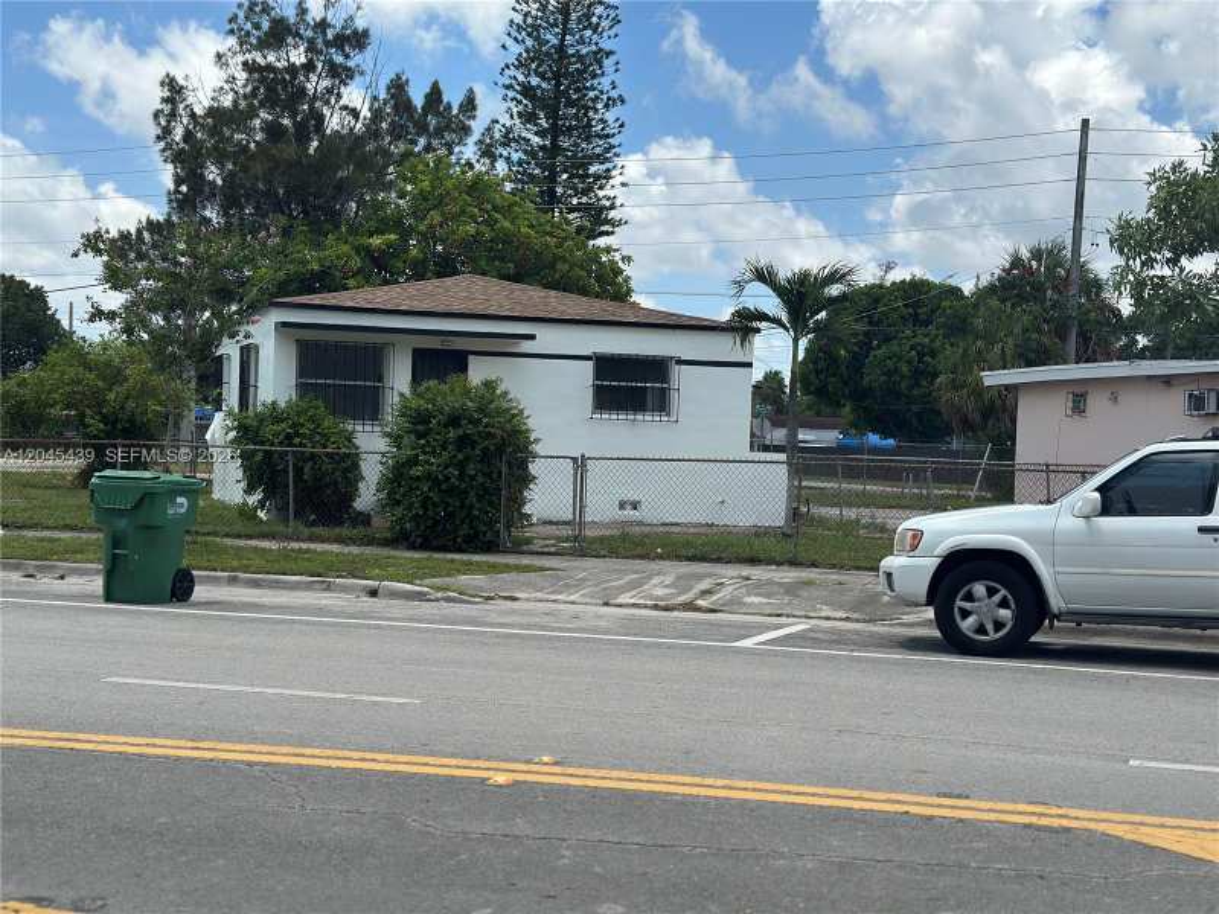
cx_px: 610
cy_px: 457
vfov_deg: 30.3
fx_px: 1690
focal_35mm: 48
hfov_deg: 39.7
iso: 80
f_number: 1.78
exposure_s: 1/5882
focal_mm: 6.86
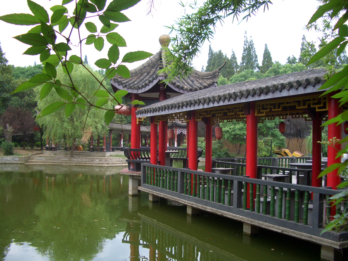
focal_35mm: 35
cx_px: 174
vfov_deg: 40.7
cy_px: 130
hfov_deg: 52.6
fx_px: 352
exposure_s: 1/250
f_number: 2.6
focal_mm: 5.8
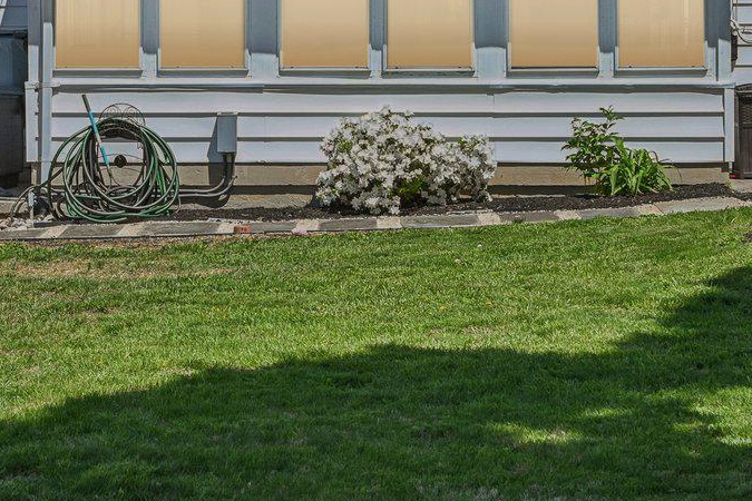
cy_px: -87
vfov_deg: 14.6
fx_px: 1901
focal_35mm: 91
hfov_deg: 22.3
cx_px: 254
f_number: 8
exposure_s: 1/1600
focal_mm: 30
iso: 800
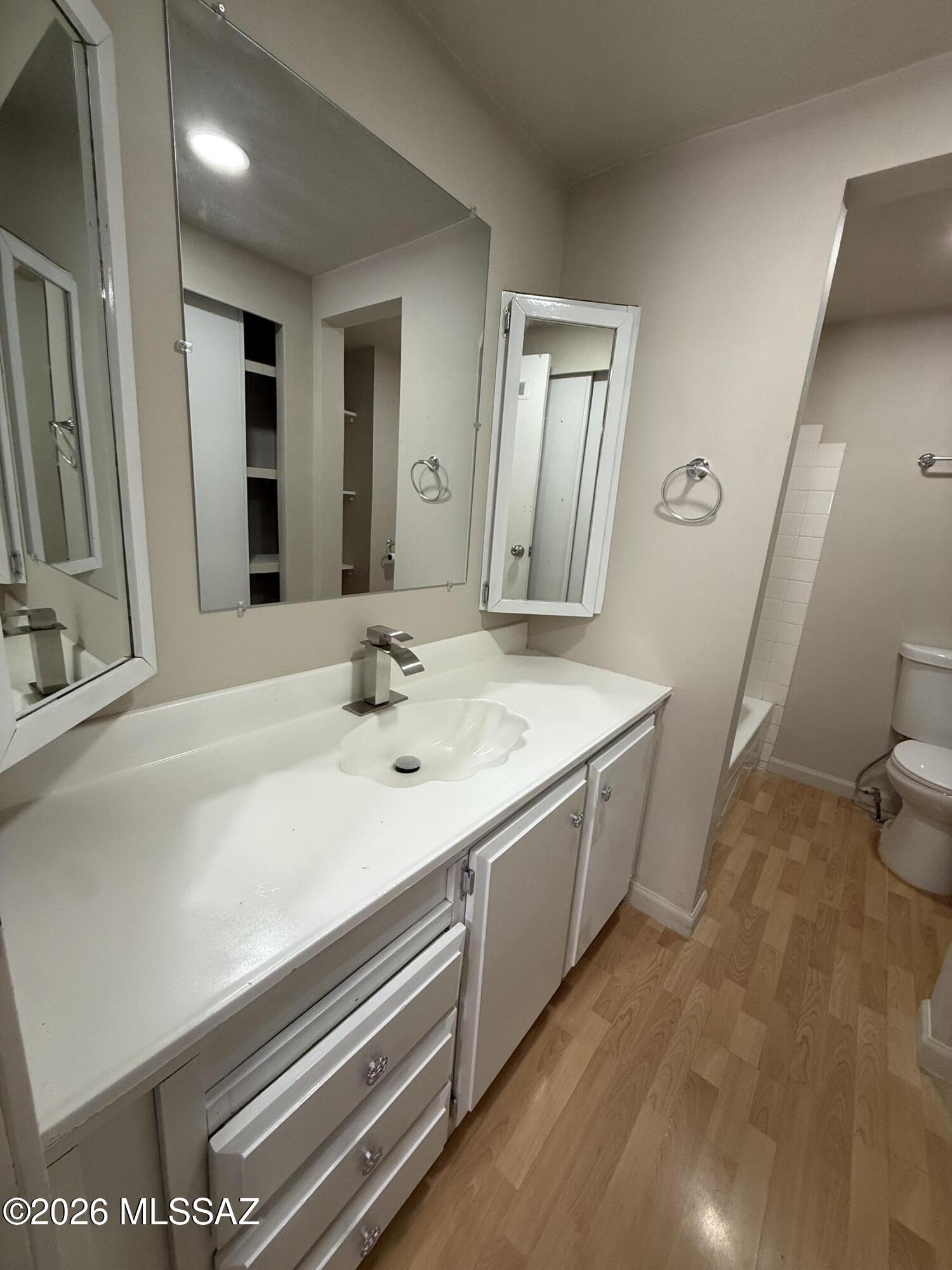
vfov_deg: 102.1
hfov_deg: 85.7
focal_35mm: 14
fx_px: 513
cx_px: 476
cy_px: 635
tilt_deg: -13.2
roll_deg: -4.9
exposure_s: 1/120
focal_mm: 2.22
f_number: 2.2
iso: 200
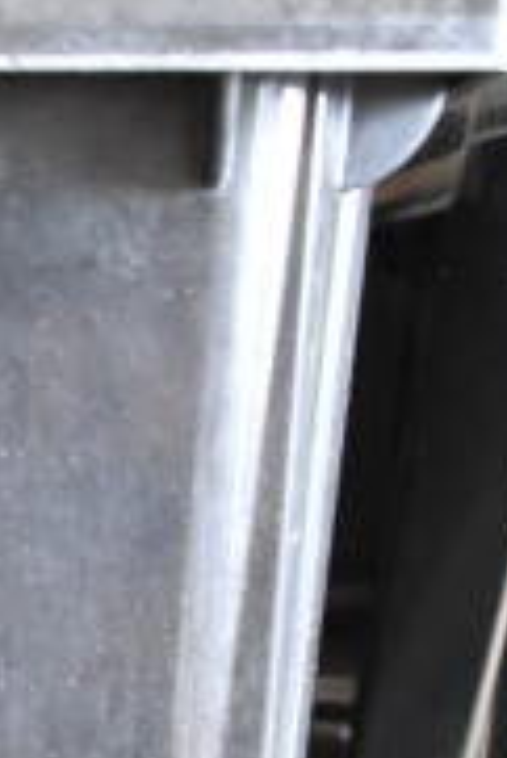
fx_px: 2867
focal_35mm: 136
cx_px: -637
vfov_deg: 14.5
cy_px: 963
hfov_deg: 9.2
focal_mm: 18
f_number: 3.5
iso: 2800
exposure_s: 1/30
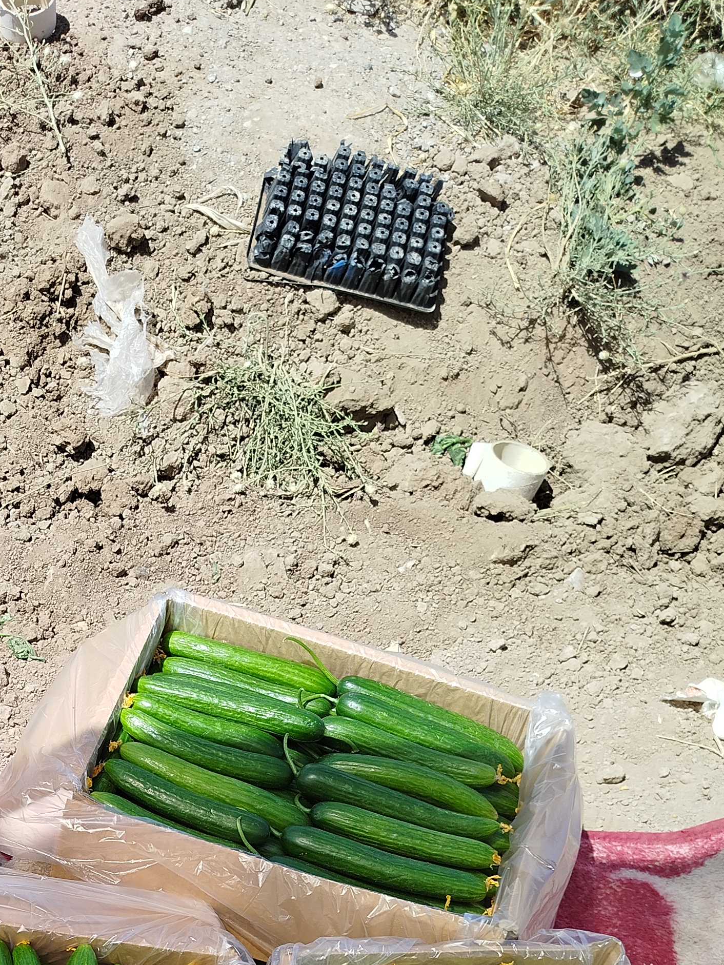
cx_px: -39
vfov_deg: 33.9
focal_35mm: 51
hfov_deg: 26.6
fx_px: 1422
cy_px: 985
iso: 50
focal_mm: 5.31
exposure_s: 1/791
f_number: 1.7
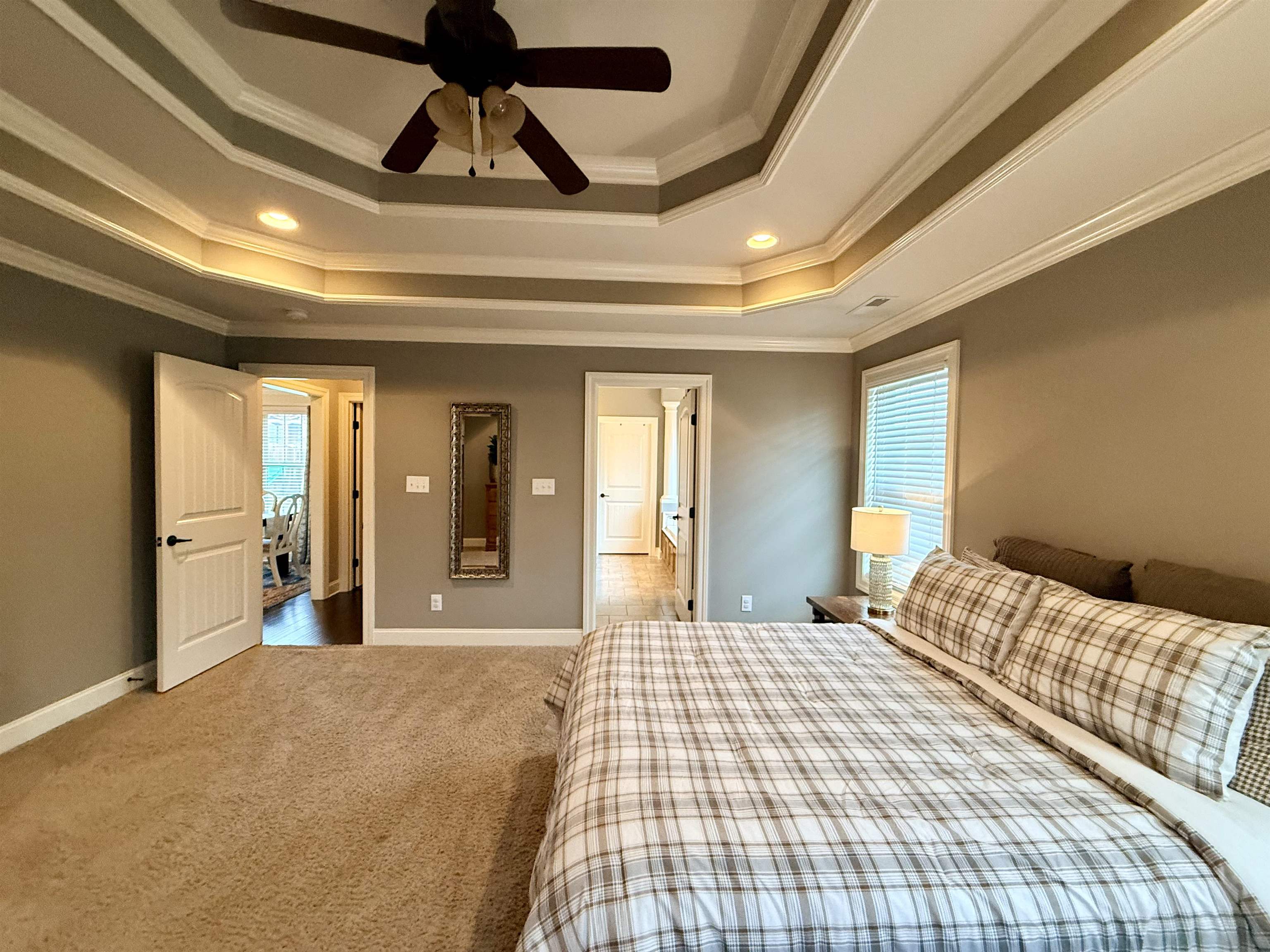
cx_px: 635
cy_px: 476
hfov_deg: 102.1
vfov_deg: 85.7
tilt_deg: -1.8
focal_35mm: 14
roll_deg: -2.1
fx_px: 514
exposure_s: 1/60
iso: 320
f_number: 2.2
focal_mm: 2.22
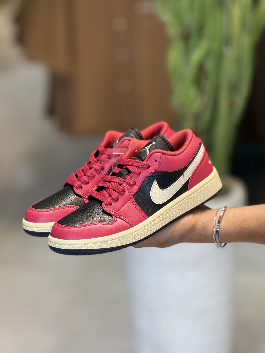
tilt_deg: -16.6
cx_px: 132
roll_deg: -0.3
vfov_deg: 16.4
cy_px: 176
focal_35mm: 120
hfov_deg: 12.3
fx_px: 1225
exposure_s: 1/100
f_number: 2.8
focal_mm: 15.66
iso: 100
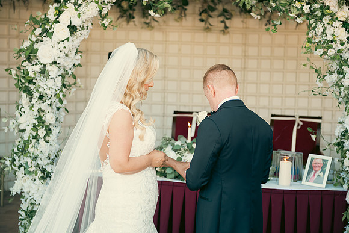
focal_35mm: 70
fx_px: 679
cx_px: 174
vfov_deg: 19.5
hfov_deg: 28.8
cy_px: 116
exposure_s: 1/250
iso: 320
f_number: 3.5
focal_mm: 70
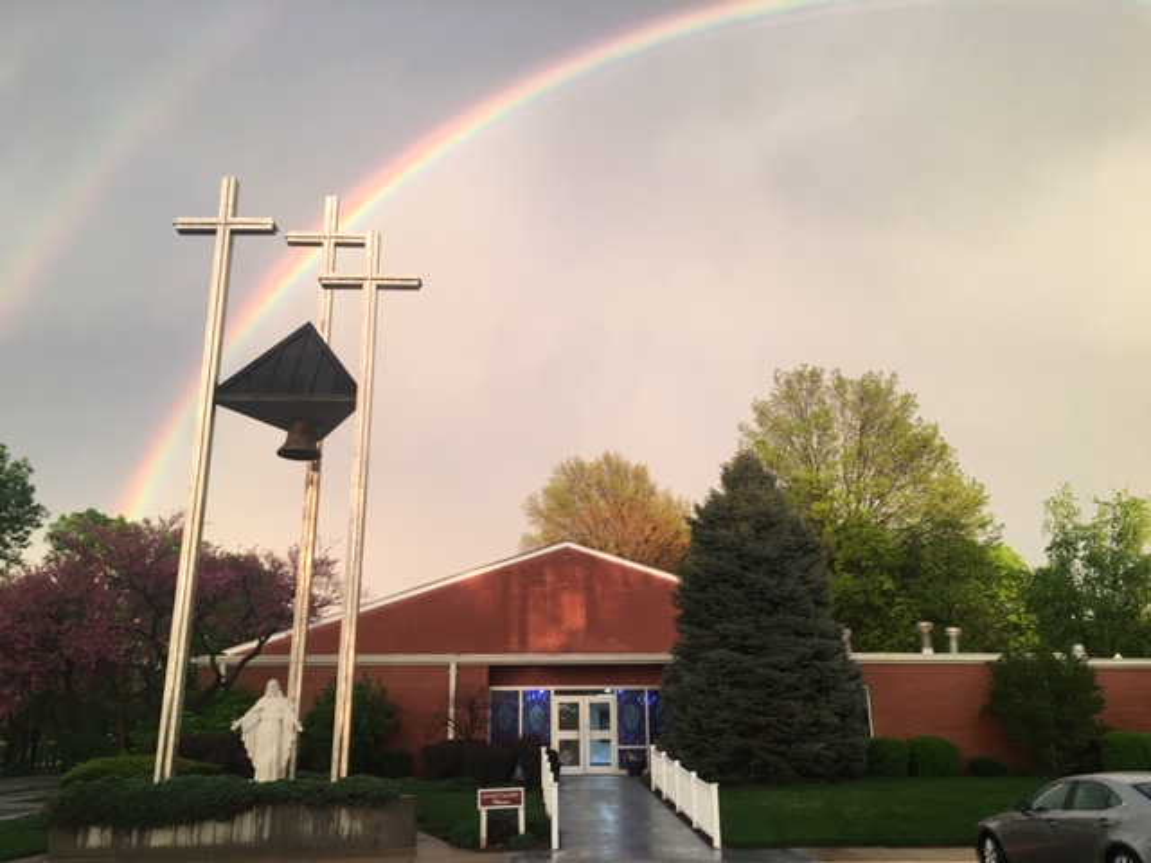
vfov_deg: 48.2
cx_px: 576
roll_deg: +0.3
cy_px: 432
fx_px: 964
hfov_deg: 61.7
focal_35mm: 29
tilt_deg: +19.9
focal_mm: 4.15
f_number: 2.2
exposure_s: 1/30
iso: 25
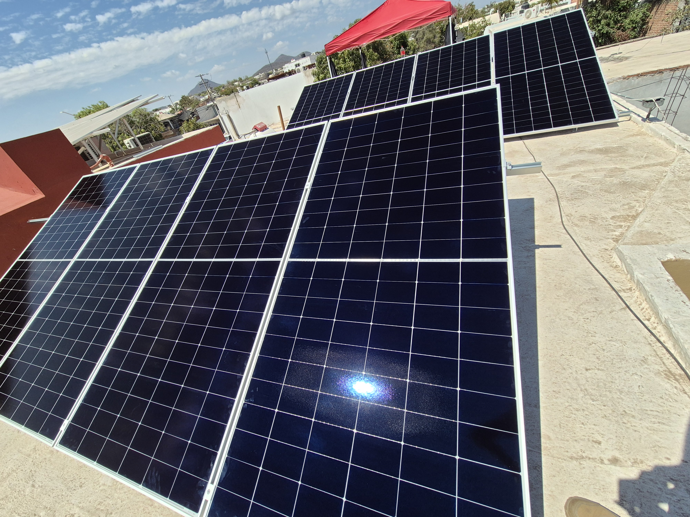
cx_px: 345
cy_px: 258
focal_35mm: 13
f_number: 2.2
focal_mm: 2.2
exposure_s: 1/2744
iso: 50
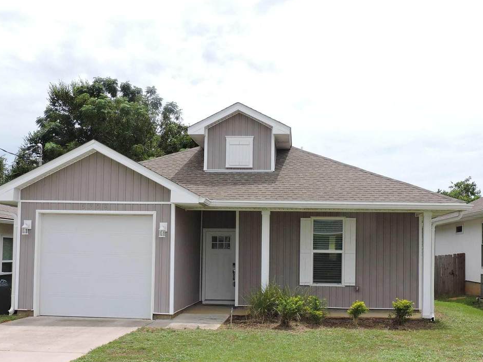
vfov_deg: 34.9
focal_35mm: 41
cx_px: 259
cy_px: 234
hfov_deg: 45.8
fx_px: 572
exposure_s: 1/2000
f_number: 3.5
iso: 200
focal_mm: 5.4
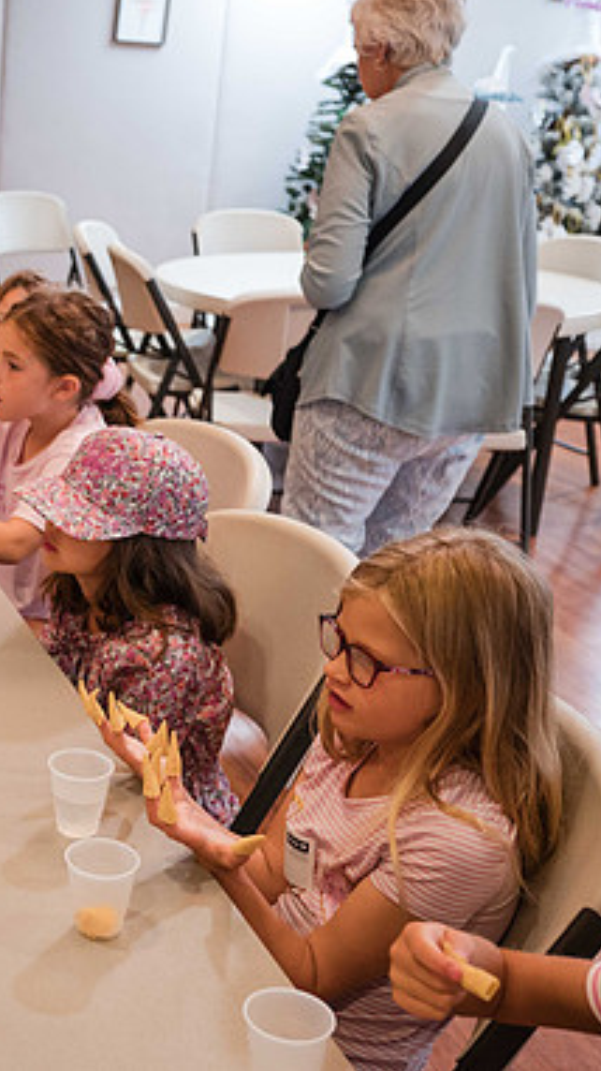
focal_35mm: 50
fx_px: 1418
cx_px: -183
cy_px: 523
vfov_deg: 41.3
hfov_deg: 21.6
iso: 2800
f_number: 4
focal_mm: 30
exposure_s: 1/125
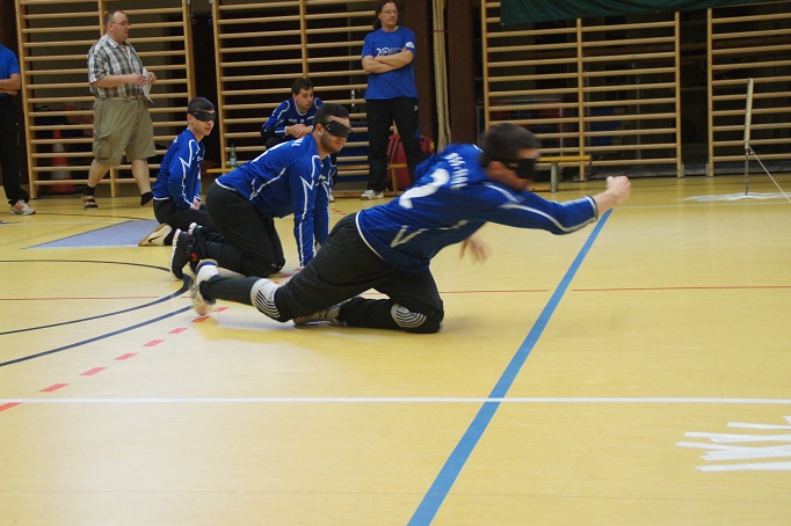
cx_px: 347
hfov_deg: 32.6
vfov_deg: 22.0
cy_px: 233
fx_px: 1352
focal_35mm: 62
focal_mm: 35
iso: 1600
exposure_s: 1/60
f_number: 4.5
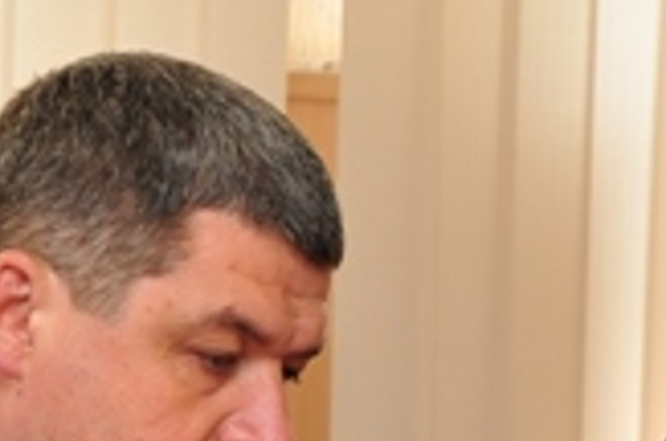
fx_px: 7660
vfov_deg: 3.3
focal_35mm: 415
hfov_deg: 4.9
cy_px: 594
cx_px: -343
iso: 800
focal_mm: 75
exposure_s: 1/60
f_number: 8
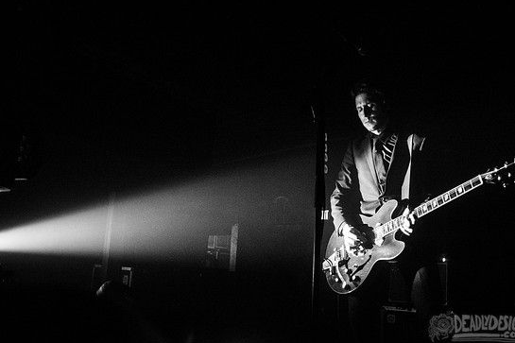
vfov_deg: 49.2
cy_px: 205
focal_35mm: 26
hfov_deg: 69.2
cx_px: 285
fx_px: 372
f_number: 3.2
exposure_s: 1/50
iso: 3200
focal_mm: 20
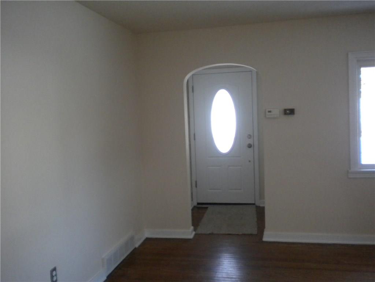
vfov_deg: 40.7
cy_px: 141
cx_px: 188
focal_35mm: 35
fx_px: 379
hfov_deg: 52.6
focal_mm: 6.3
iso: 474
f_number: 3.1
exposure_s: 1/61.6
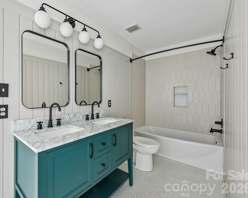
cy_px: 98
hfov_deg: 92.2
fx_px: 117
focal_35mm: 16
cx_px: 102
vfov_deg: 80.4
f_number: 8
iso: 400
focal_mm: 14
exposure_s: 1.6
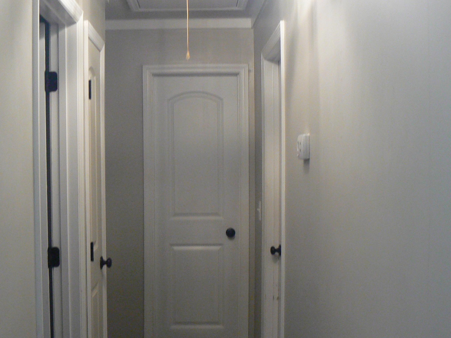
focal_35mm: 50
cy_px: 180
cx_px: 158
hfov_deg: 37.8
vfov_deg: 29.1
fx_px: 651
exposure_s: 1/25
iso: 200
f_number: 2.8
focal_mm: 6
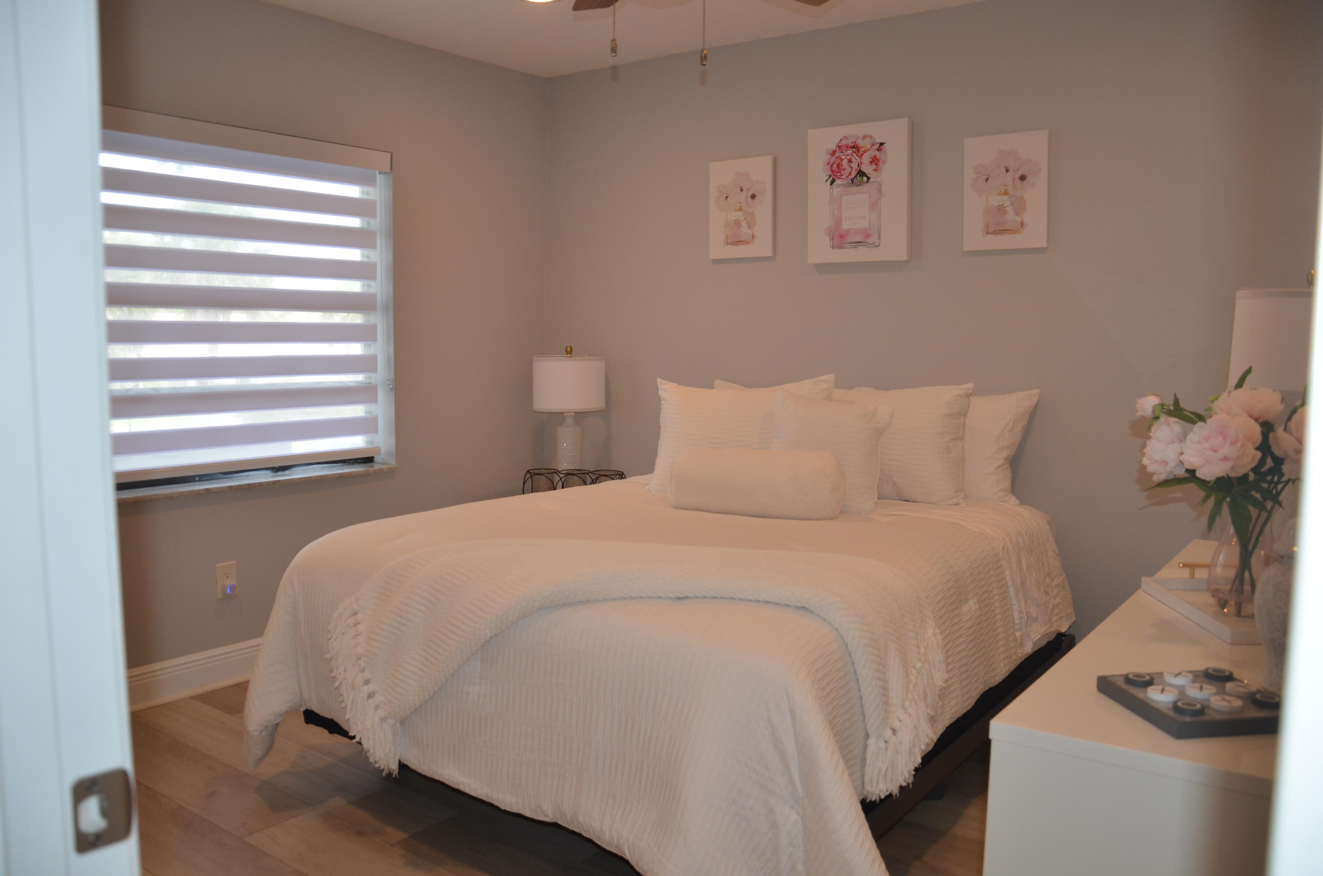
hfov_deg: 67.5
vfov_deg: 47.7
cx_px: 662
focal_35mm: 27
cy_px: 438
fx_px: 990
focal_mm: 18
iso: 320
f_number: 3.5
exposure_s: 1/125
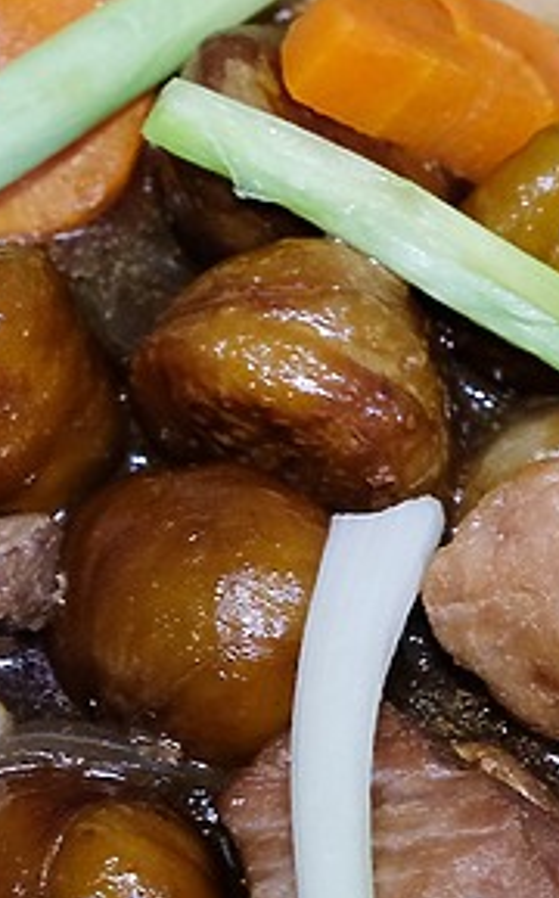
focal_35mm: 150
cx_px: 180
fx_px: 3665
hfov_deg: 8.7
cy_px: 581
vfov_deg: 13.9
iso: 2000
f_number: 8
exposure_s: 1/40
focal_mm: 39.3
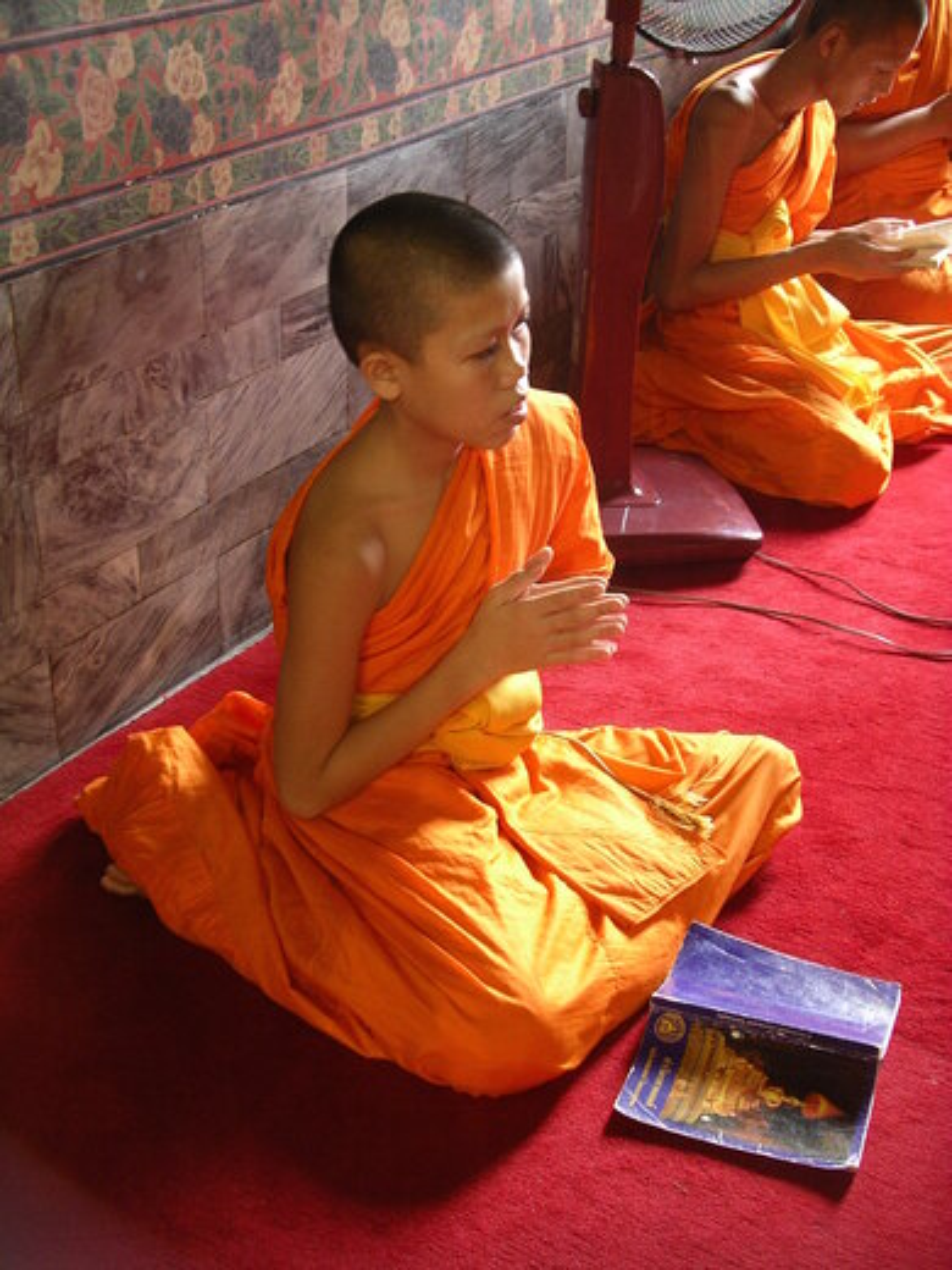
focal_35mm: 52
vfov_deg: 36.8
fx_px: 1907
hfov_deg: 28.0
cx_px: 476
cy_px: 635
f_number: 3.2
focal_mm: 10.9
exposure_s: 1/4
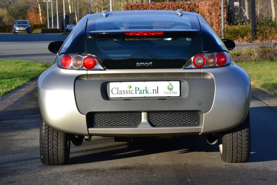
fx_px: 1062
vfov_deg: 9.9
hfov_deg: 14.9
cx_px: 138
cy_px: 92
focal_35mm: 138
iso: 400
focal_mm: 92
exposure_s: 1/320
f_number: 10
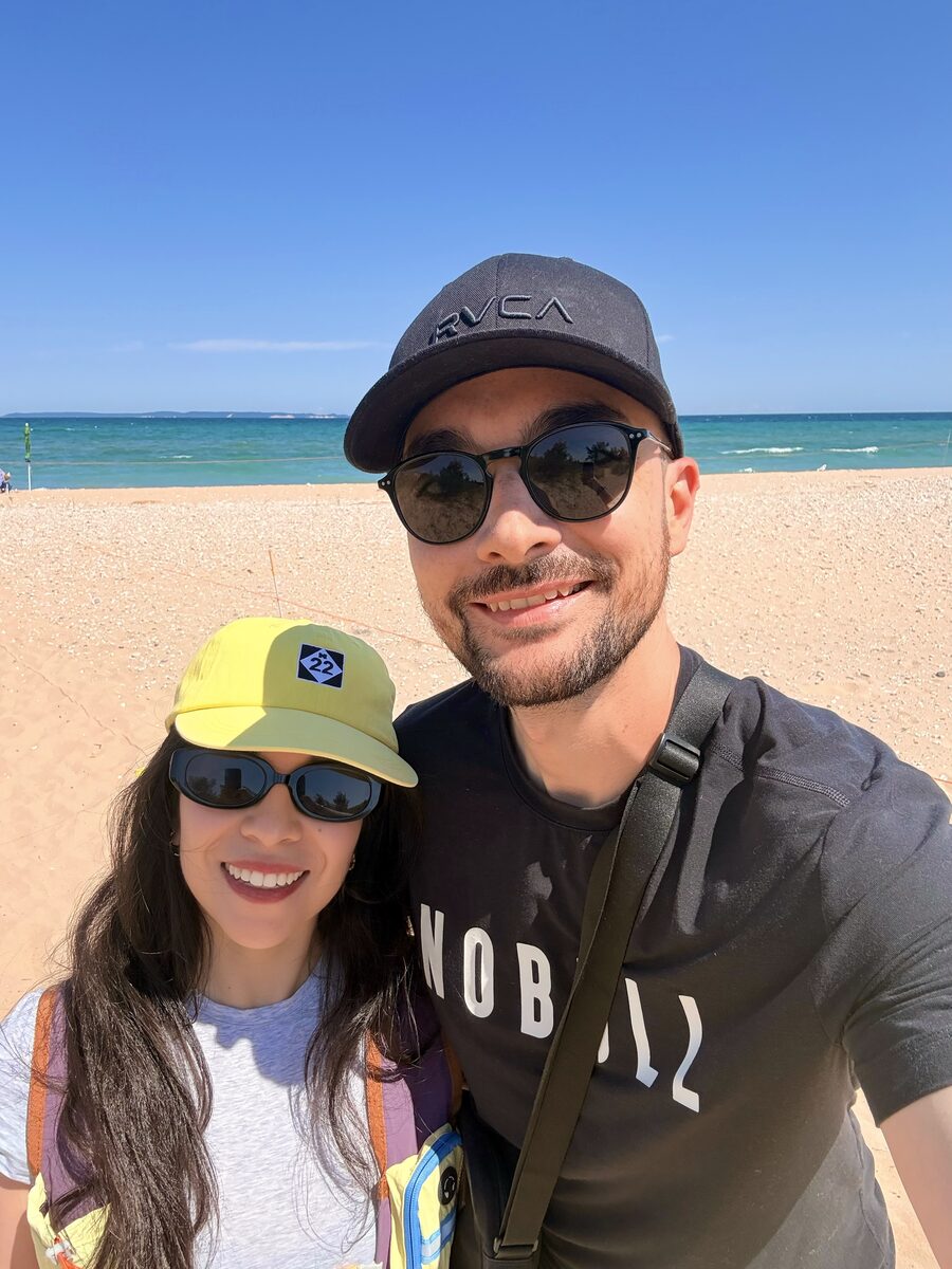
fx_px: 843
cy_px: 634
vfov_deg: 73.9
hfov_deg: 58.9
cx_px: 476
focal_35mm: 23
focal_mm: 2.69
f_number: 1.9
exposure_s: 1/1225
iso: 40
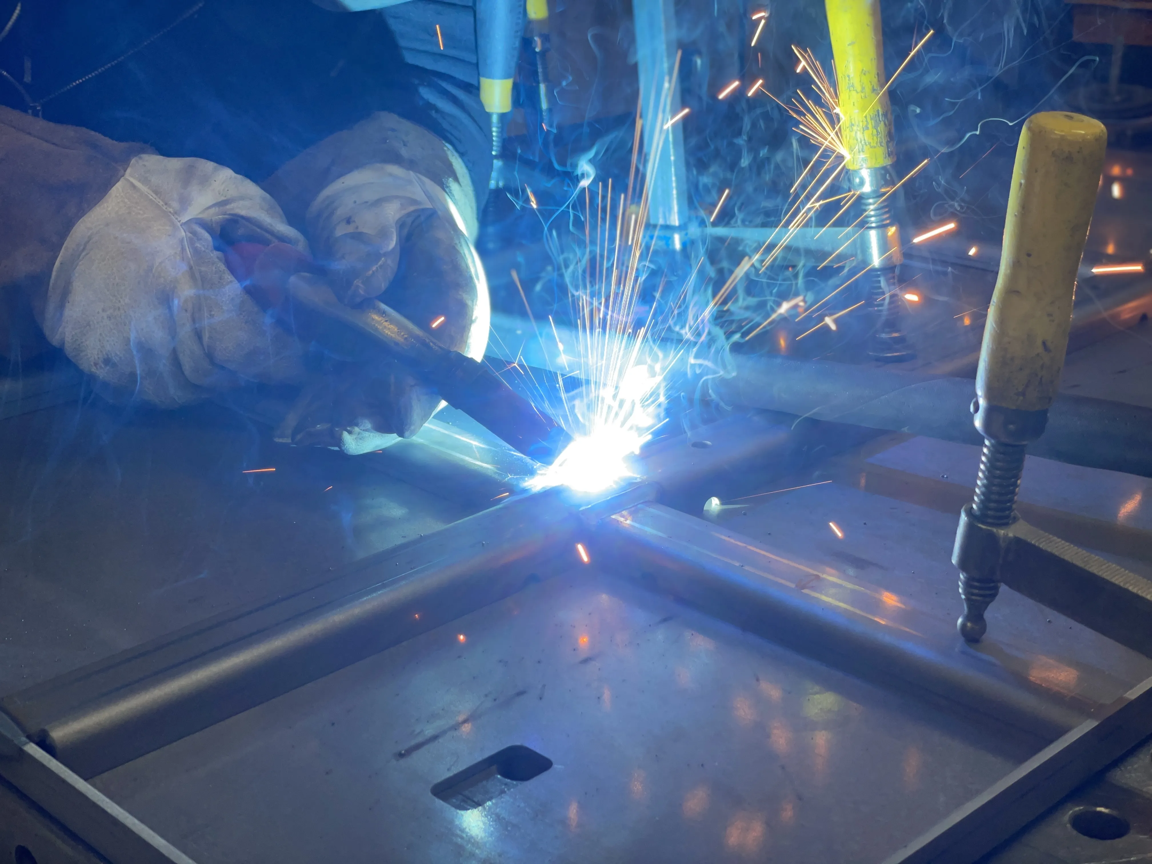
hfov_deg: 36.8
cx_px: 576
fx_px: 1731
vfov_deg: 28.0
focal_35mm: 52
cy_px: 432
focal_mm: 6
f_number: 2
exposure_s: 1/78
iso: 32
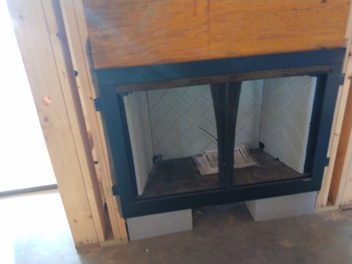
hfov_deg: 81.7
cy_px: 132
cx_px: 176
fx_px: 203
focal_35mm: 20
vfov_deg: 66.0
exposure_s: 1/30
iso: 666
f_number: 2
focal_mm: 3.54
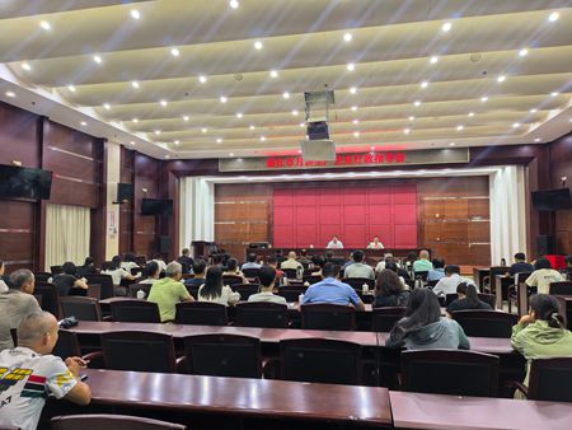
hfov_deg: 71.6
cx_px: 286
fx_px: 397
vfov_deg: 56.9
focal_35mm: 24
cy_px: 215
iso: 100
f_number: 1.4
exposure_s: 1/100
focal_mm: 5.75
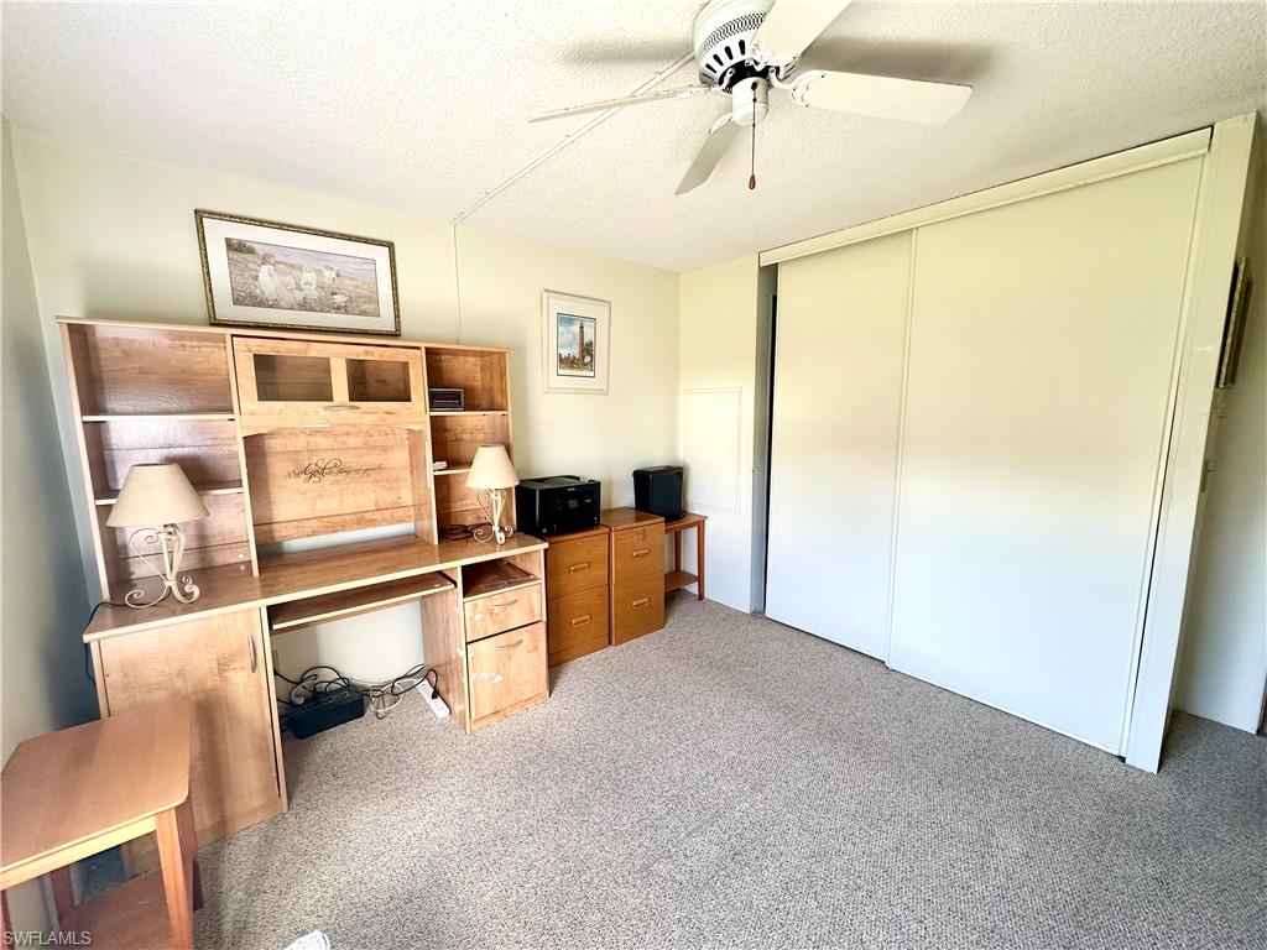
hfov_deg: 102.1
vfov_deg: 85.7
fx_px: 512
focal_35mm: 14
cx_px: 634
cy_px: 475
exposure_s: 1/99
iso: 125
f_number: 2.2
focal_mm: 2.22
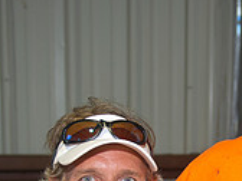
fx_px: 671
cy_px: 224
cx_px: 236
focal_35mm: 96
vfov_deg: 14.8
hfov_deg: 19.9
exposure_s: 1/100
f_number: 2.8
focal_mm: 29
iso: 125
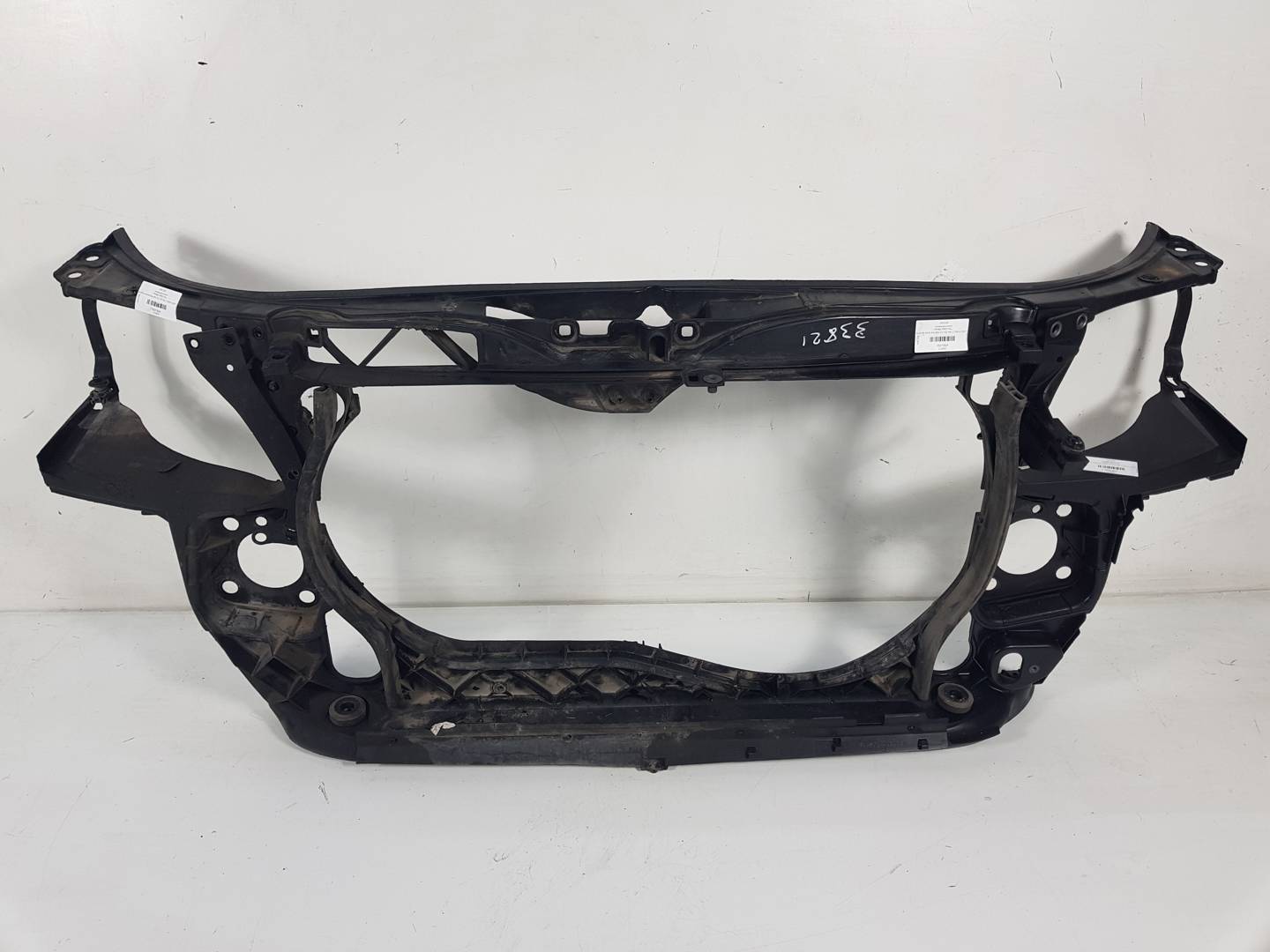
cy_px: 476
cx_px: 635
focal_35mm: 26
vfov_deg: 53.1
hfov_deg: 67.3
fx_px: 954
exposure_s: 1/100
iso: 40
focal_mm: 4.2
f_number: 1.7
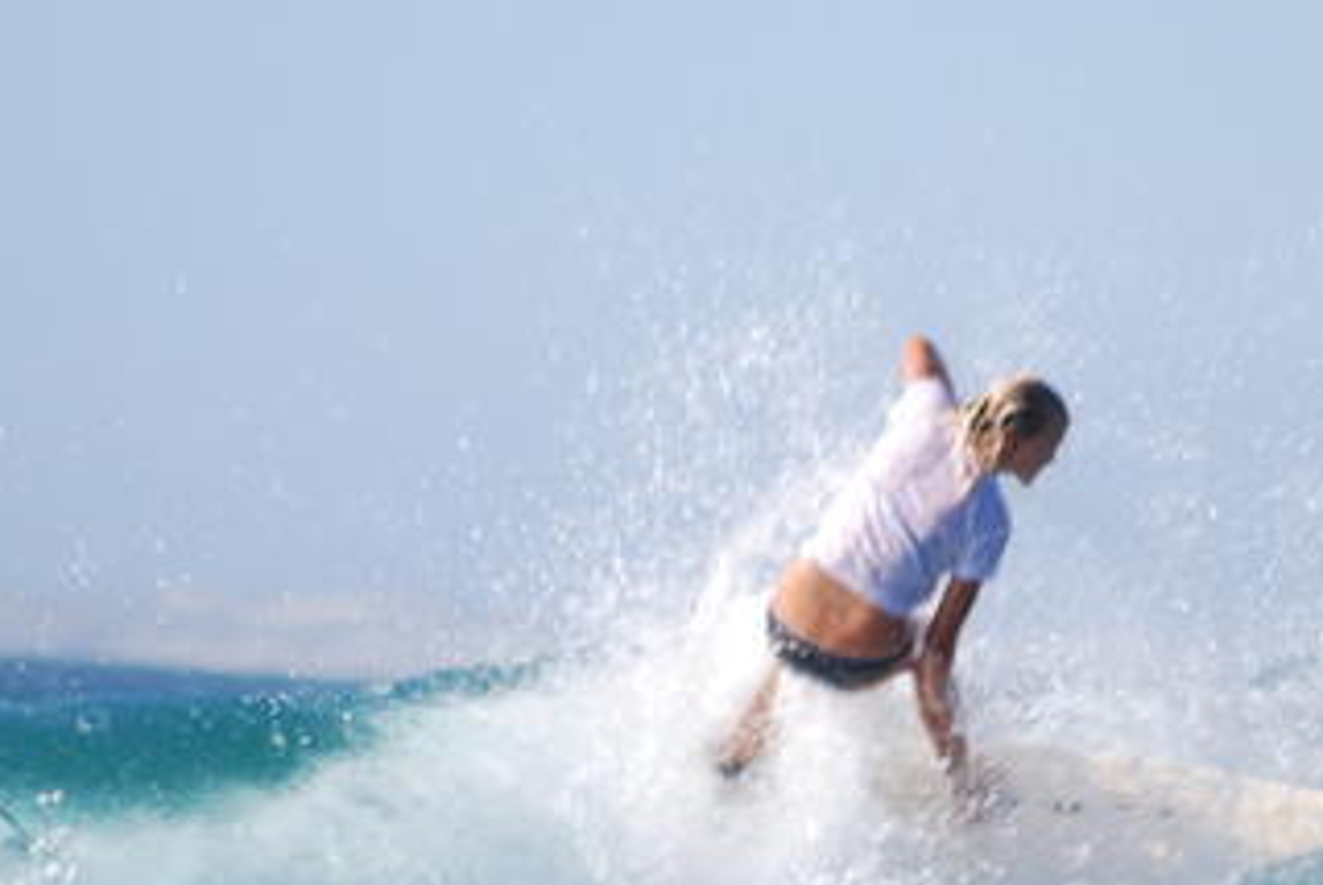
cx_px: 831
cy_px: 658
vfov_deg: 1.8
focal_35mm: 774
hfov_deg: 2.7
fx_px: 28470
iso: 100
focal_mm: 300
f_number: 5.6
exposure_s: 1/320
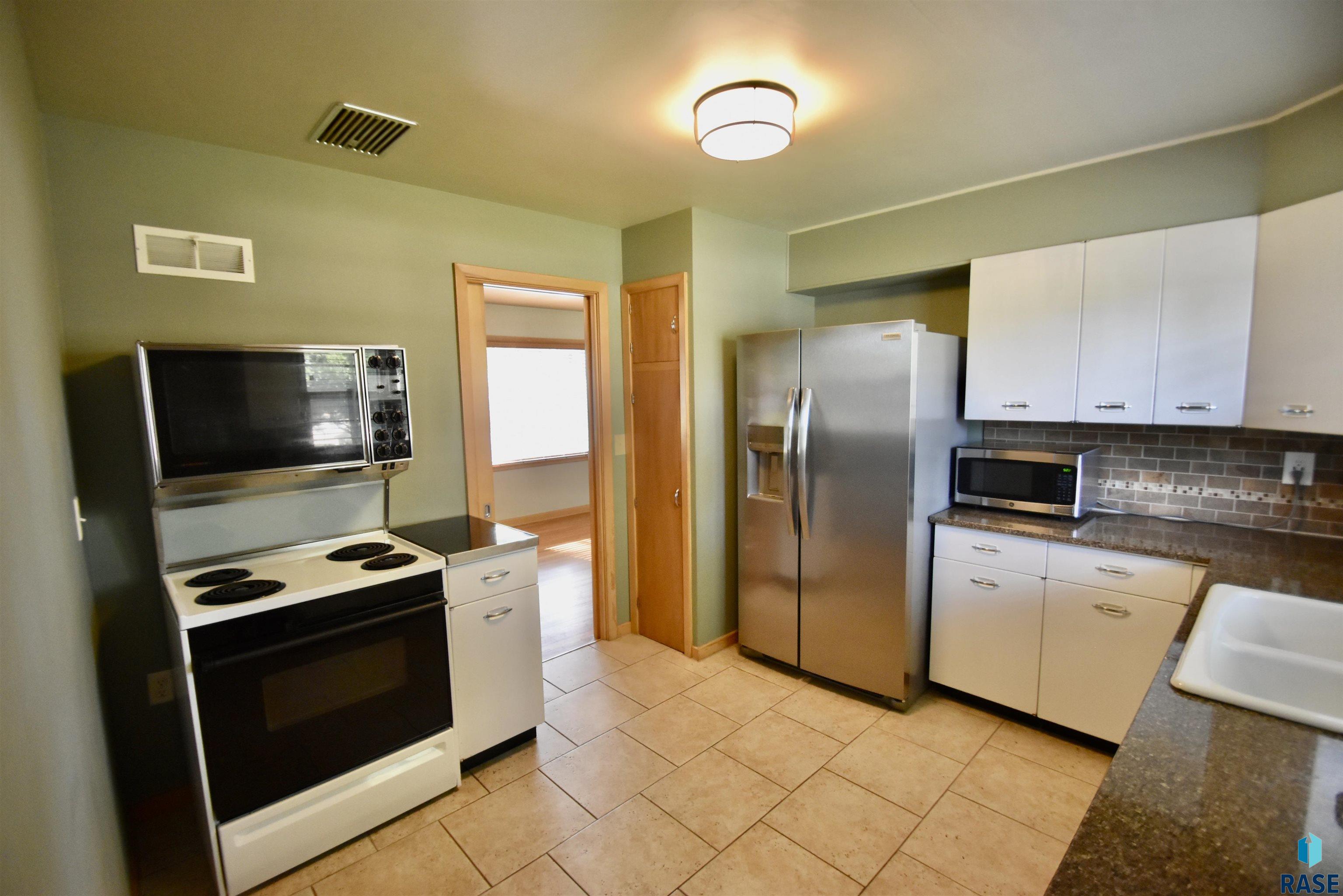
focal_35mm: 15
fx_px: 560
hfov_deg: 100.4
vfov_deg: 77.3
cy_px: 448
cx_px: 672
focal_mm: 10
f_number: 3.5
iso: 1600
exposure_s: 1/60
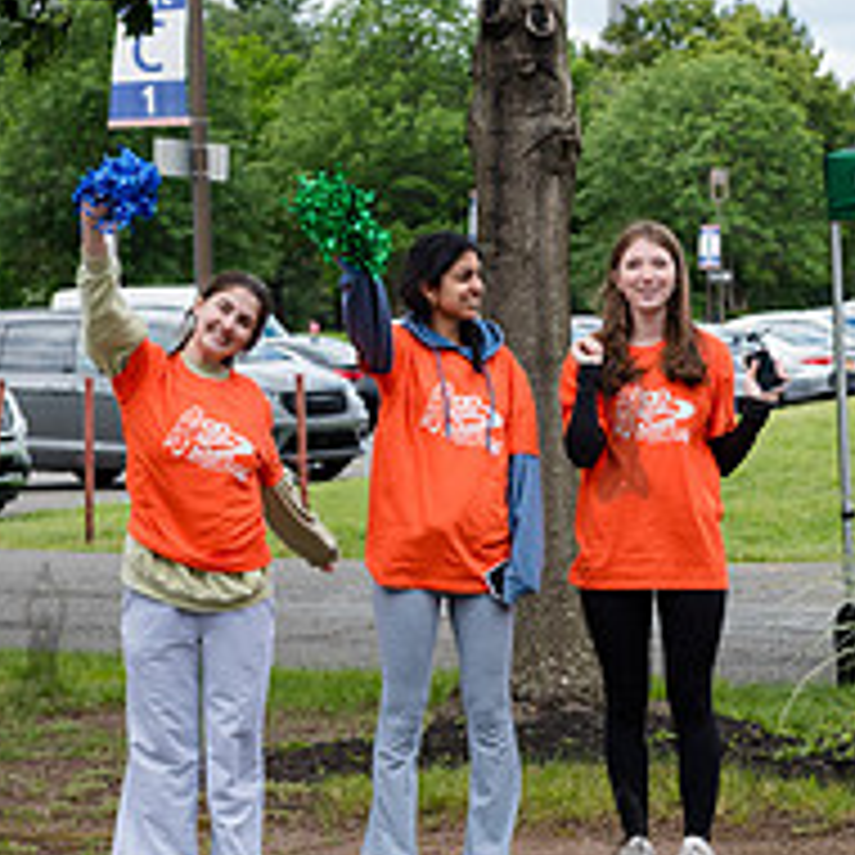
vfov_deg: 10.5
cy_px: 421
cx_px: 621
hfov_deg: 10.5
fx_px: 4639
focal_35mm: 166
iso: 400
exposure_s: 1/800
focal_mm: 62
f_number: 5
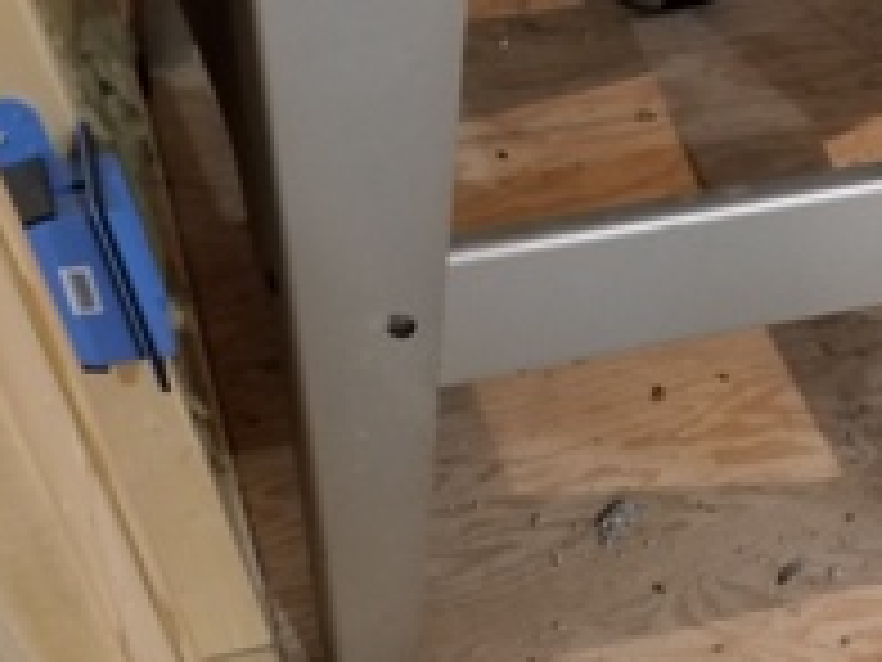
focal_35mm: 85
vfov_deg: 15.9
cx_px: 1382
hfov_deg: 19.5
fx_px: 2166
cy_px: 1009
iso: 200
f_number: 1.7
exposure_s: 1/10
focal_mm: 4.25
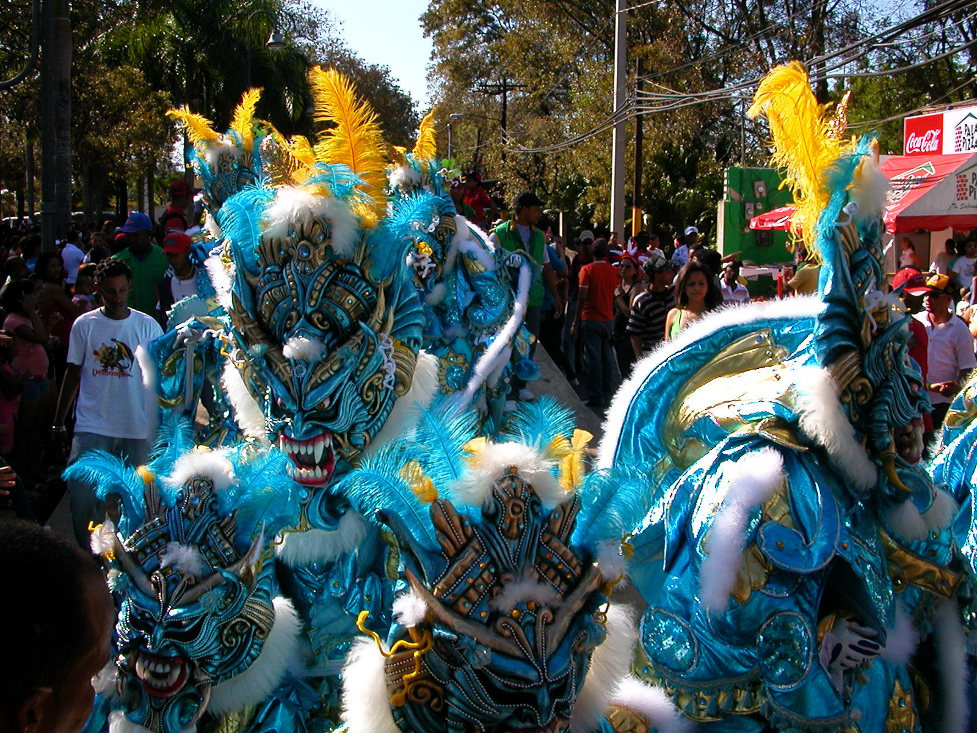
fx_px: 1044
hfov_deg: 50.1
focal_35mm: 37
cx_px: 488
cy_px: 366
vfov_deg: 38.7
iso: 100
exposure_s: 1/474
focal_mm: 5.6
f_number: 4.5
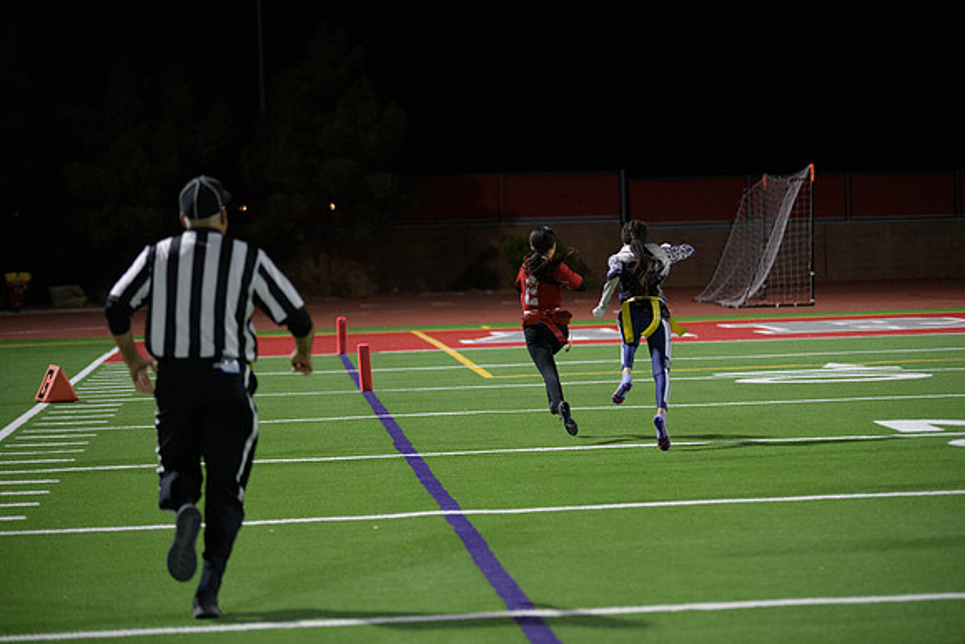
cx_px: 482
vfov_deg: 11.4
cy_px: 322
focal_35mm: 120
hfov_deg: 17.1
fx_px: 3217
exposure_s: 1/640
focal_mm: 120
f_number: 2.8
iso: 3600
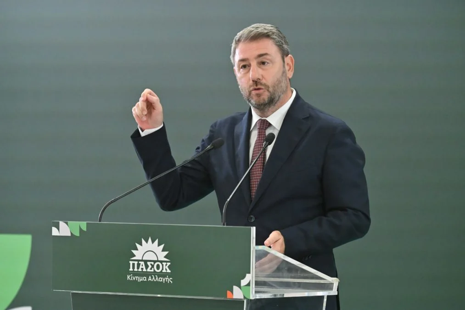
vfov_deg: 5.3
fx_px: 3358
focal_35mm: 260
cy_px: 155
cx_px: 232
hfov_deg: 7.9
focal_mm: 260
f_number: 5.6
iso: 8000
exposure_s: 1/250
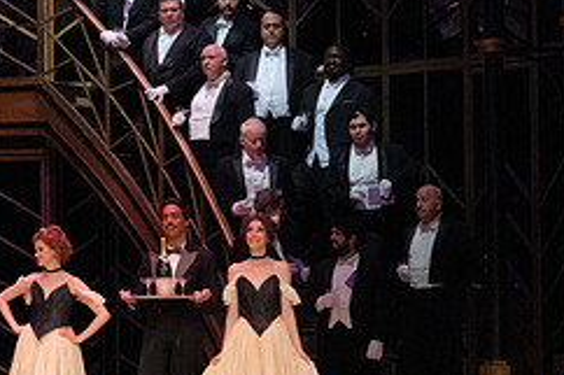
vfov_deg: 5.3
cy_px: 78
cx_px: -93
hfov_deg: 7.9
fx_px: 4055
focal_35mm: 259
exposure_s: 1/400
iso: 12800
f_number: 14
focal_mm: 108
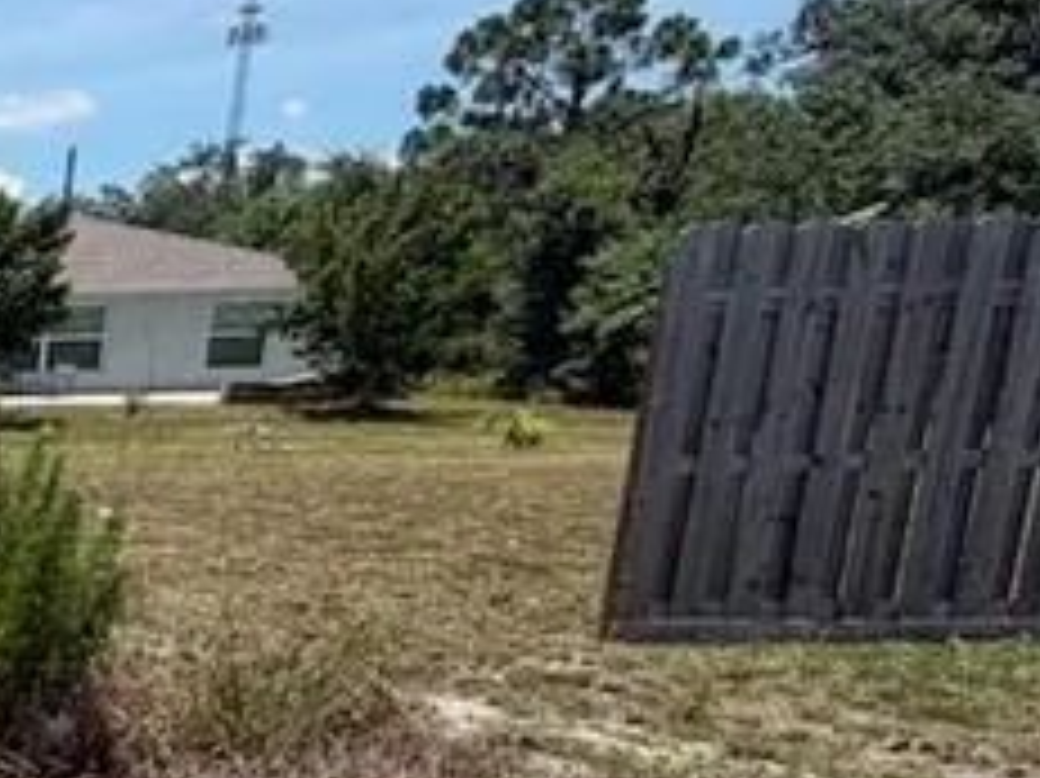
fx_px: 1862
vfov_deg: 22.4
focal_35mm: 62
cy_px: 845
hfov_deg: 19.0
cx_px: -1040
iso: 25
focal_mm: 2.22
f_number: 2.2
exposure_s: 1/770
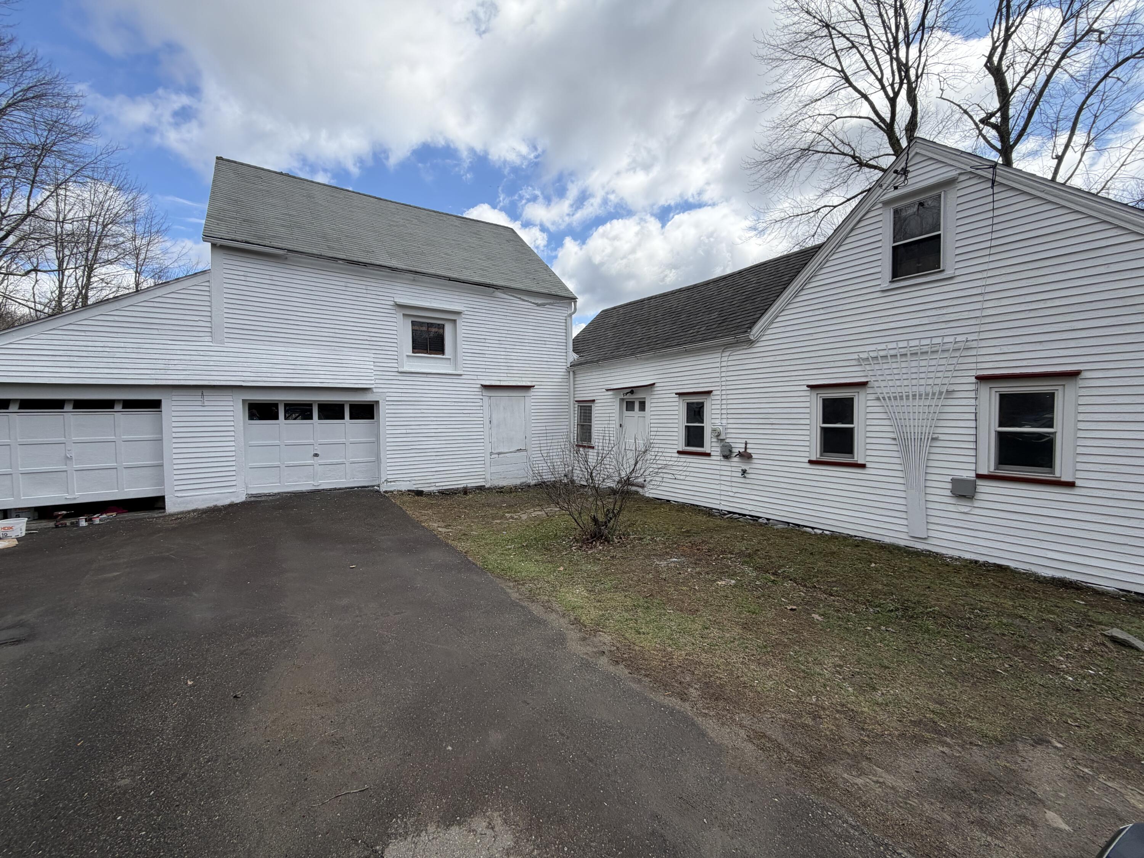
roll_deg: +0.9
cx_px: 572
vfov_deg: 85.7
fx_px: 463
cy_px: 429
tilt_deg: -1.4
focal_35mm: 14
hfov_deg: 102.1
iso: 20
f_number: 2.2
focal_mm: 2.22
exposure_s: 1/914
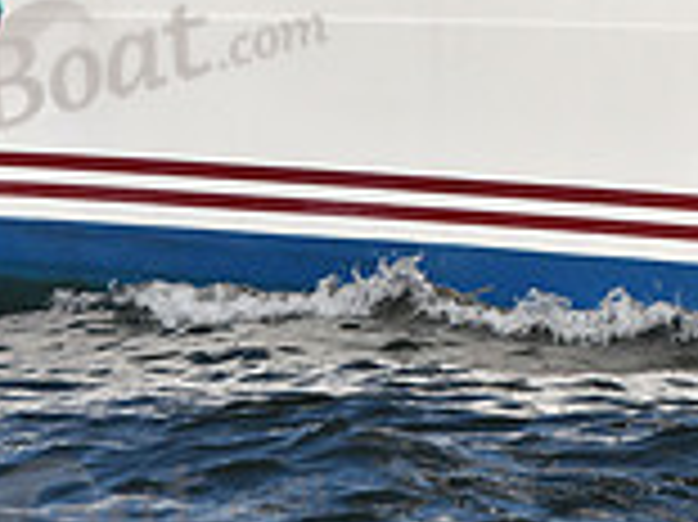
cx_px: 563
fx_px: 14527
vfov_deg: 2.1
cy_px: -205
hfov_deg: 2.8
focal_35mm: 721
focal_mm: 200
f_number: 11
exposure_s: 1/1250
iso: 320
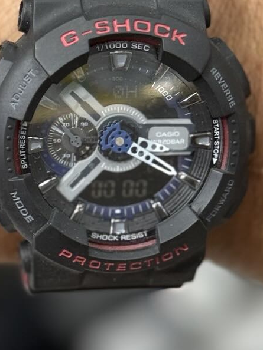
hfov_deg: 9.1
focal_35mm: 163
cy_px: 101
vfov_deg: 12.1
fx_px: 1652
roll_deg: +4.8
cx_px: 63
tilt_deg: -39.2
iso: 80
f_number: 1.78
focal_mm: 6.76
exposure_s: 1/100
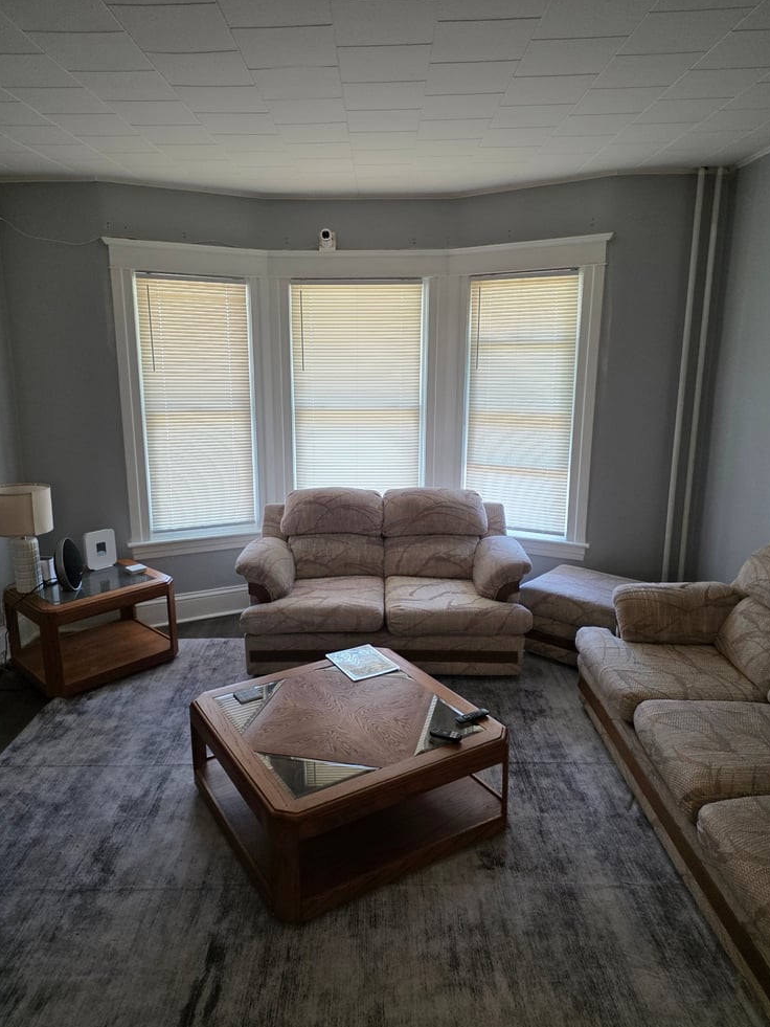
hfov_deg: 56.8
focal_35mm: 24
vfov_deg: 71.6
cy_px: 515
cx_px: 383
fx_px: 712
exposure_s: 1/120
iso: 250
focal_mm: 6.25
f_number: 1.7
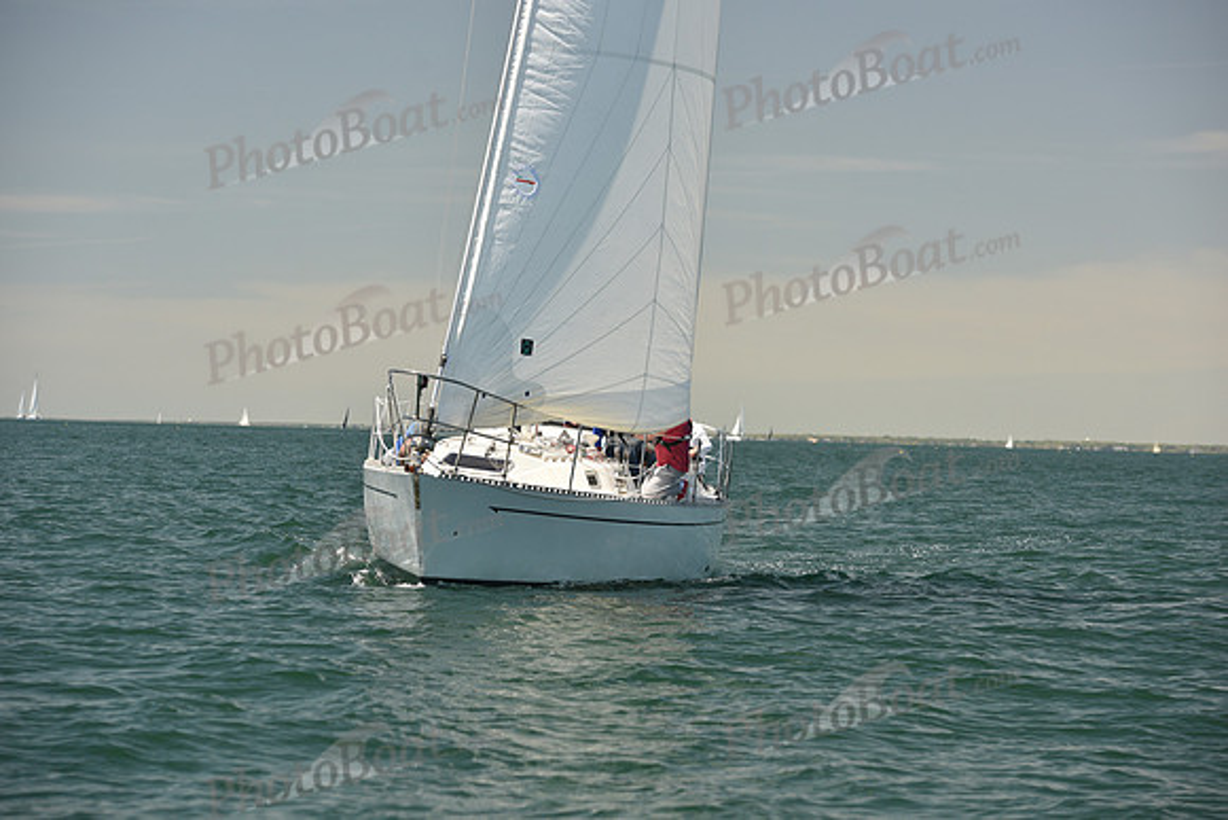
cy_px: 410
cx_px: 614
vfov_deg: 12.2
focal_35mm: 112
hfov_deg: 18.3
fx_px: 3821
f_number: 4.5
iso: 250
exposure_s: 1/800
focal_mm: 112
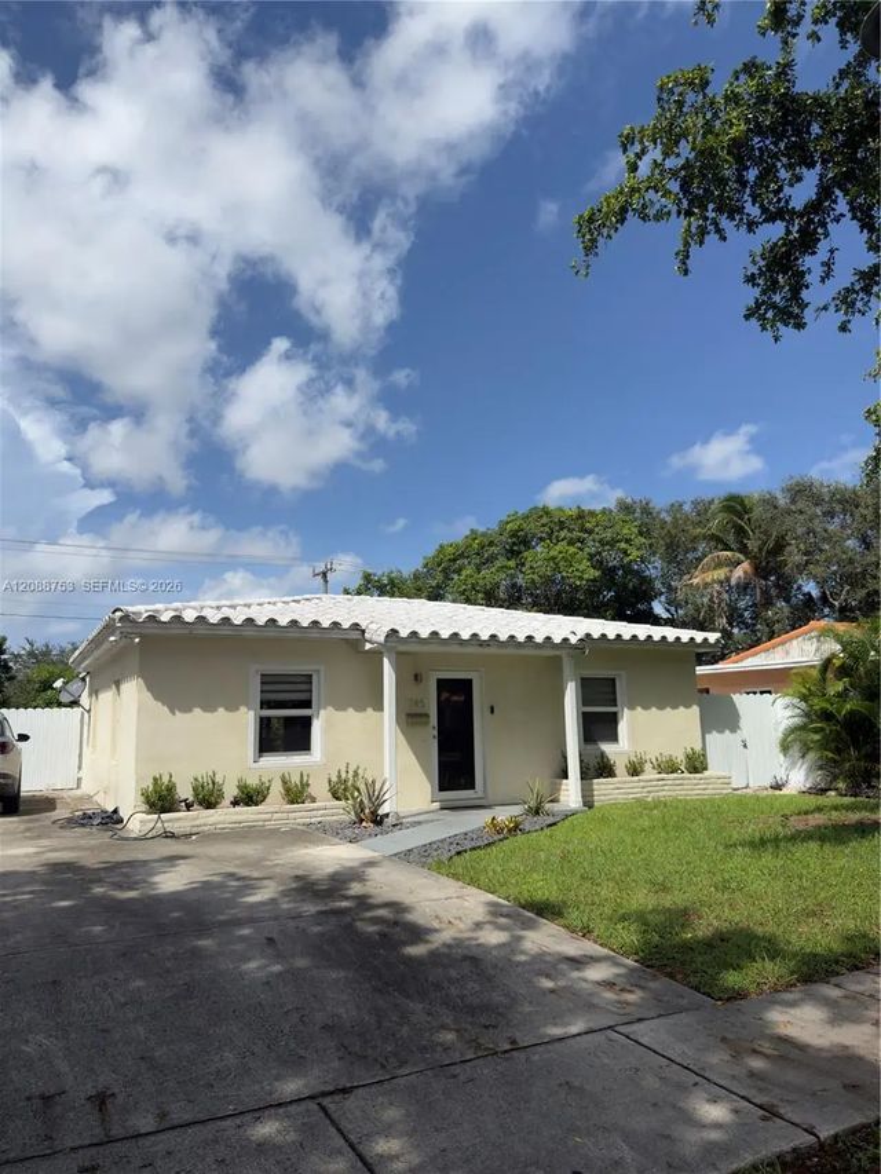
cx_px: 440
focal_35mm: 24
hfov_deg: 56.8
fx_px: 814
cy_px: 587
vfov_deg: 71.6
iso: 64
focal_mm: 6.76
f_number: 1.78
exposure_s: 1/5348
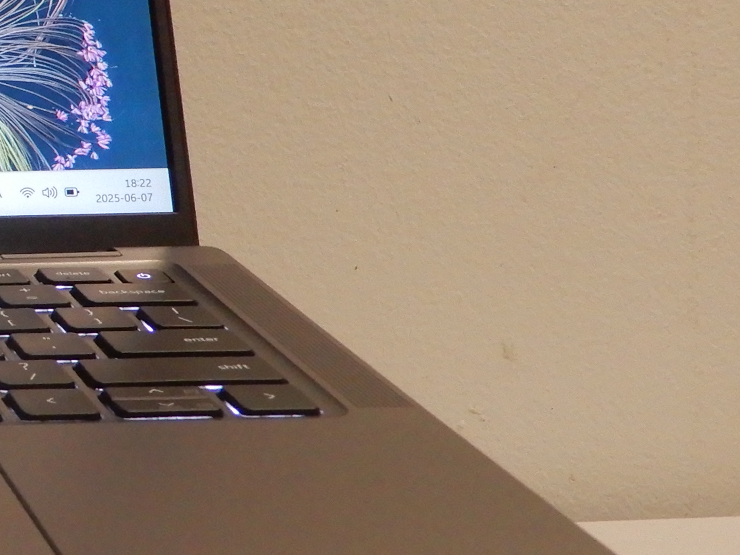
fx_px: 2352
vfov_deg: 13.4
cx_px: -401
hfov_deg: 16.2
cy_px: 119
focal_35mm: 110
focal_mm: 6.2
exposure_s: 1/30
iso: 400
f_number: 4
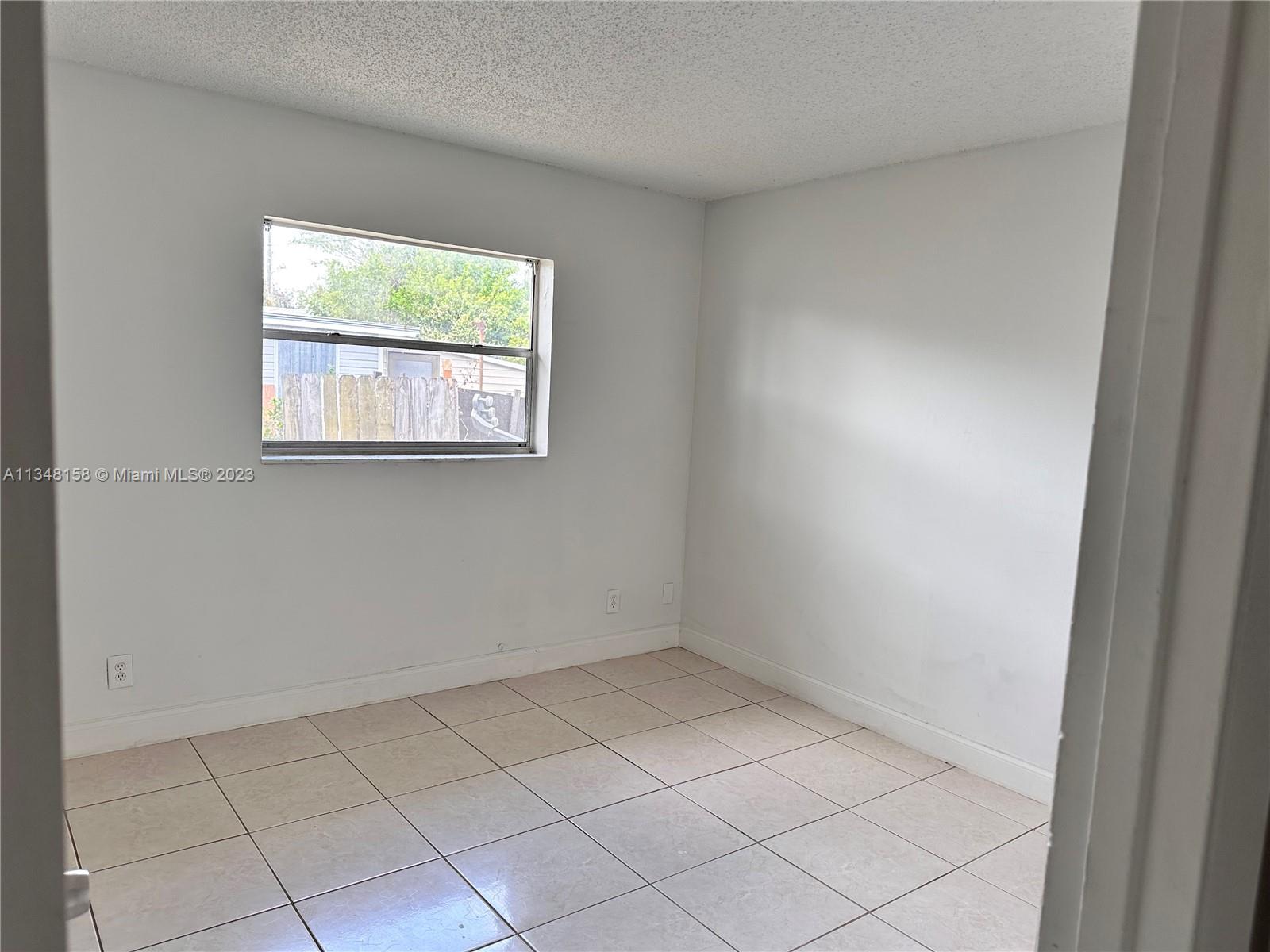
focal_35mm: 24
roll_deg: -2.3
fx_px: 881
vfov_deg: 56.8
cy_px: 476
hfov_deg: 71.6
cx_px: 635
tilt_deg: -7.1
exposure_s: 1/147
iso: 100
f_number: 1.78
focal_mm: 6.86
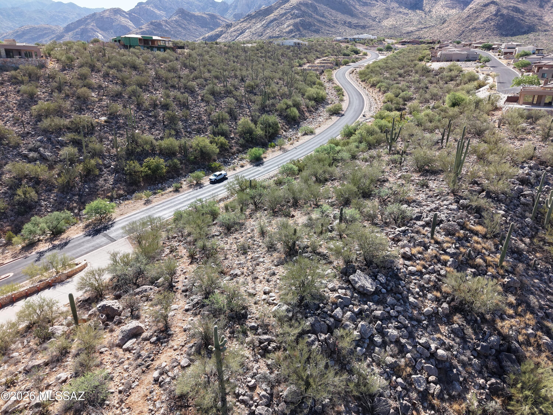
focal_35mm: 24
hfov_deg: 71.6
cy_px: 208
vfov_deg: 56.8
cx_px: 276
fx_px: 383
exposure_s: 1/50
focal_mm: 8.67
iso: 100
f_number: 1.8
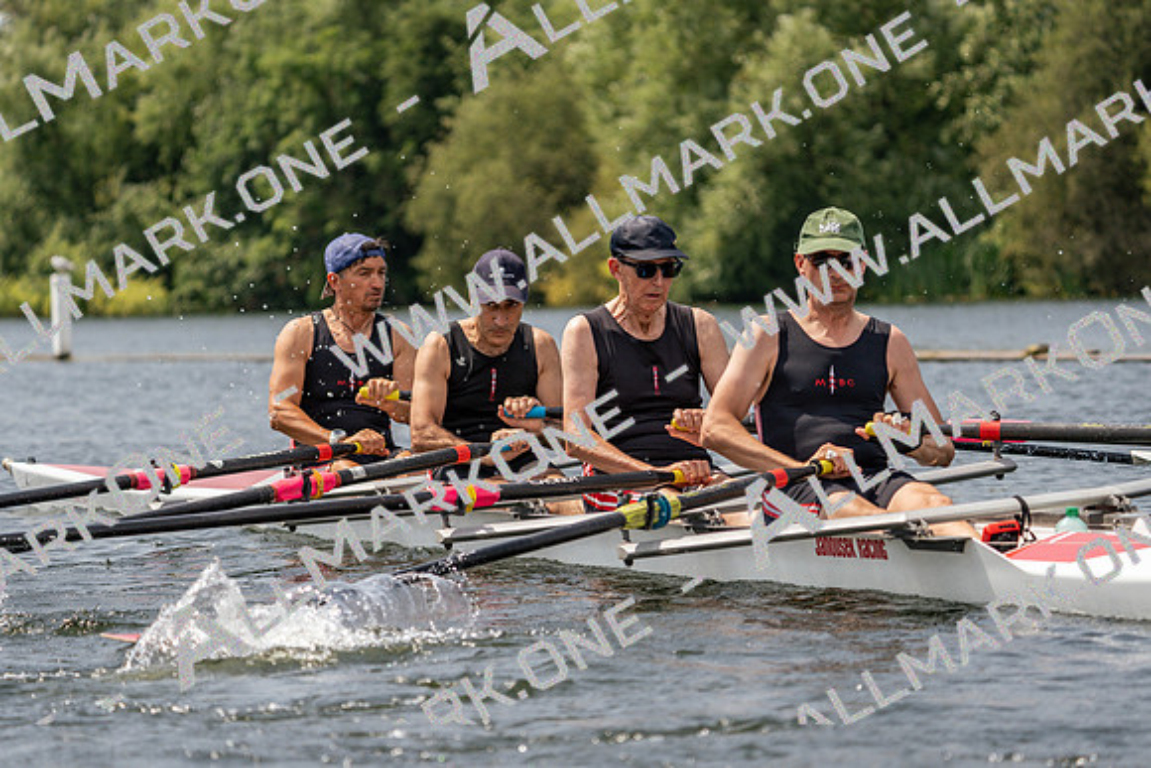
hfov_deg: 10.3
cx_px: 576
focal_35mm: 200
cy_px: 384
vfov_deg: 6.9
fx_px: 6396
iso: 250
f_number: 5.6
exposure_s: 1/1600
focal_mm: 200
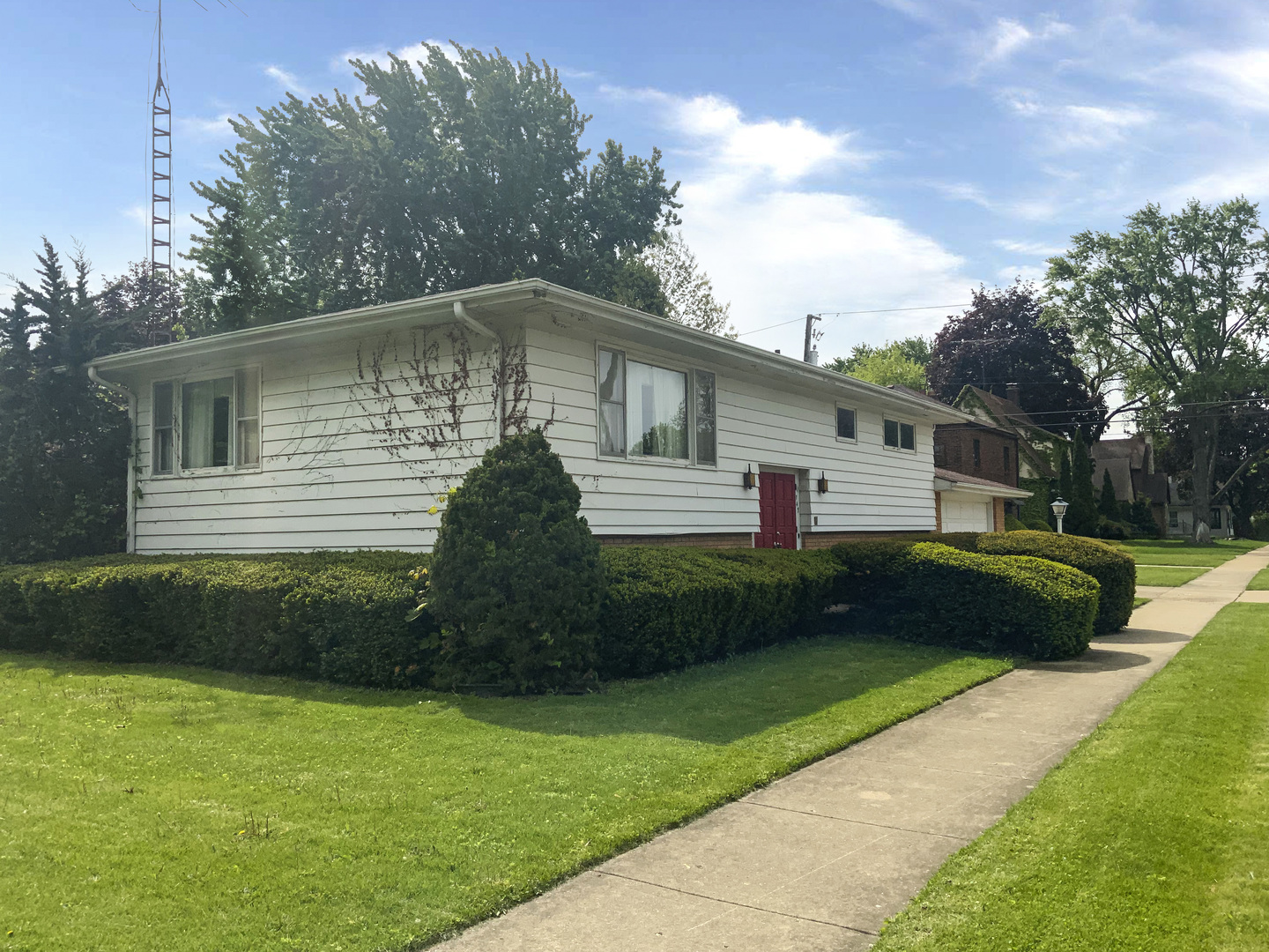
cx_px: 634
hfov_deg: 61.7
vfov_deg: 48.2
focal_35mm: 29
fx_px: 1063
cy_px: 476
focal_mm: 3
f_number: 1.8
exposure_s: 1/2959
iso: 16
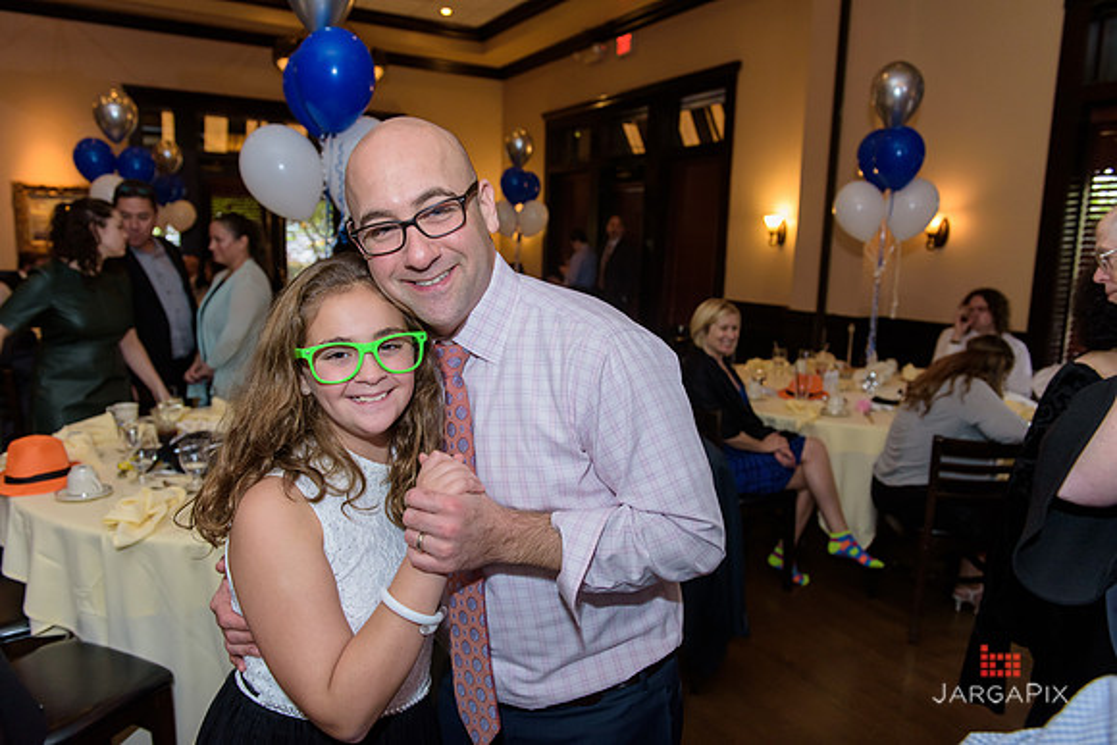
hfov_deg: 69.4
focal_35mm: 26
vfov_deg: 49.6
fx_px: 807
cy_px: 372
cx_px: 558
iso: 1250
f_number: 3.2
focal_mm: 26
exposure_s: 1/125
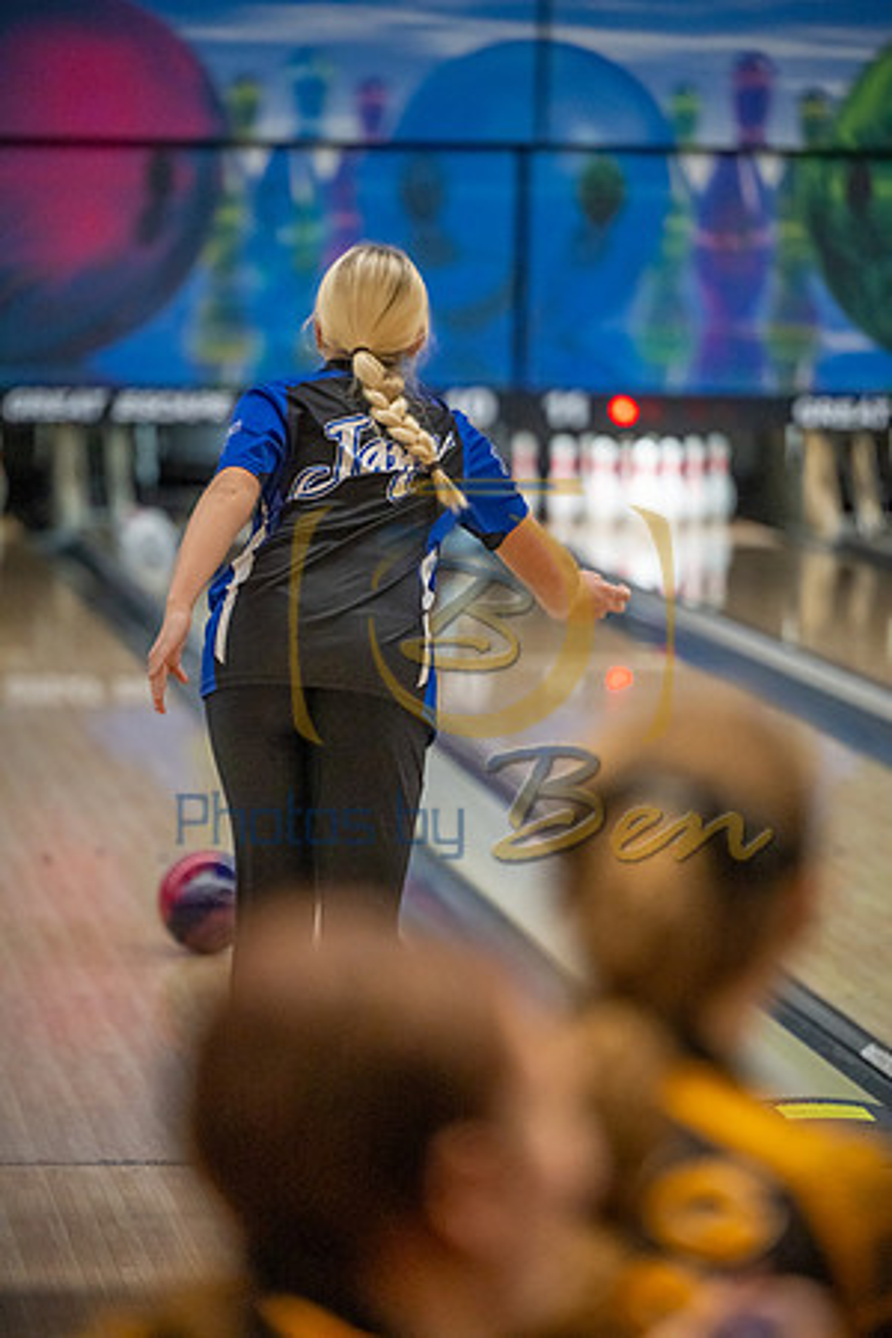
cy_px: 669
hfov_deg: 8.3
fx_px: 6132
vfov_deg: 12.5
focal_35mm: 165
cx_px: 446
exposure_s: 1/1000
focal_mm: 165
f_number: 2.8
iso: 4000
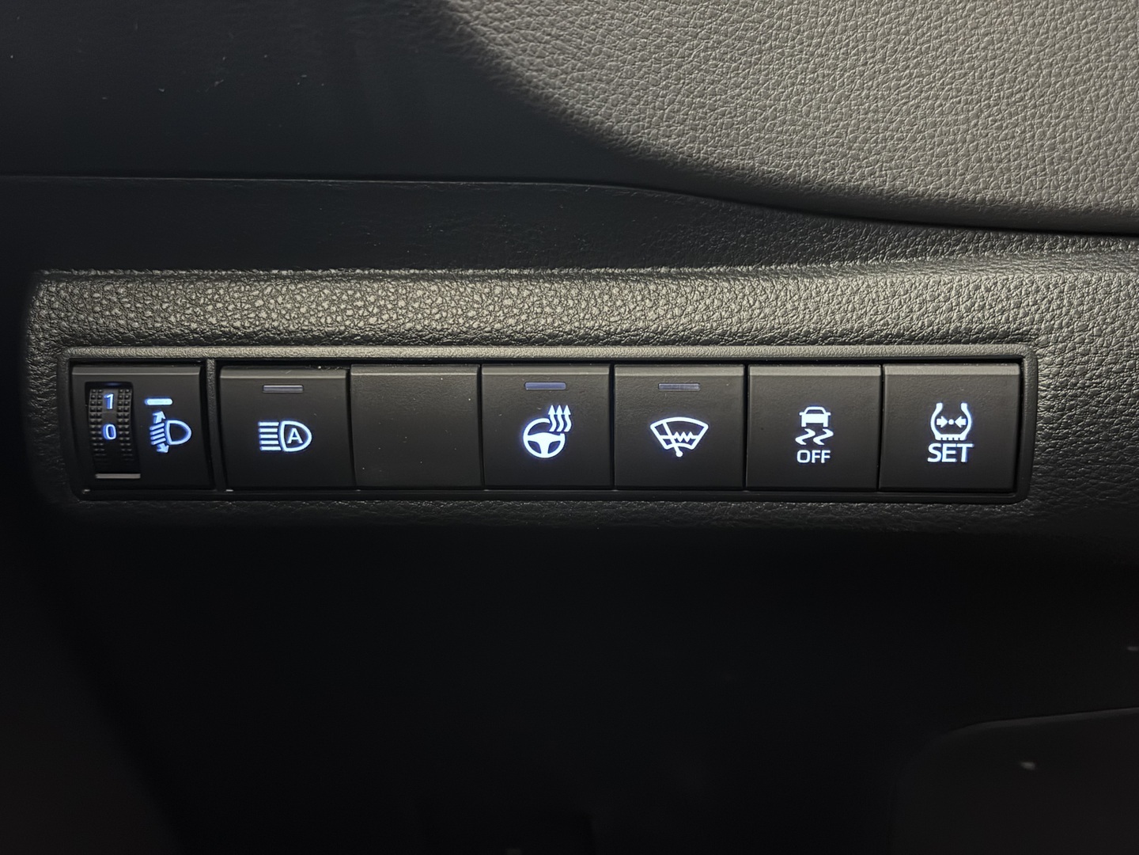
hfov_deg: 39.7
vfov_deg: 30.3
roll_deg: +0.4
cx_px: 570
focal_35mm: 48
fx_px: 1579
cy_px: 428
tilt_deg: -5.6
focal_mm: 6.76
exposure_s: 1/9
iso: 640
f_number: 1.78
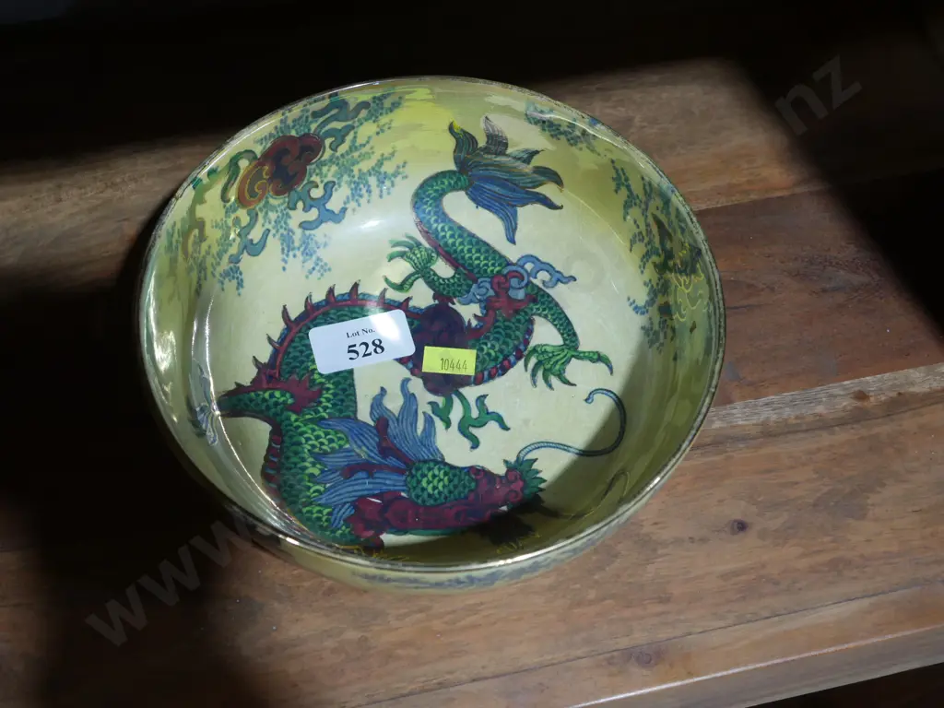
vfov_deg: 29.1
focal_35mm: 50
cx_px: 472
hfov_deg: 38.2
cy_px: 354
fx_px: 1364
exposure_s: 1/60
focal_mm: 25
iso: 640
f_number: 5.3
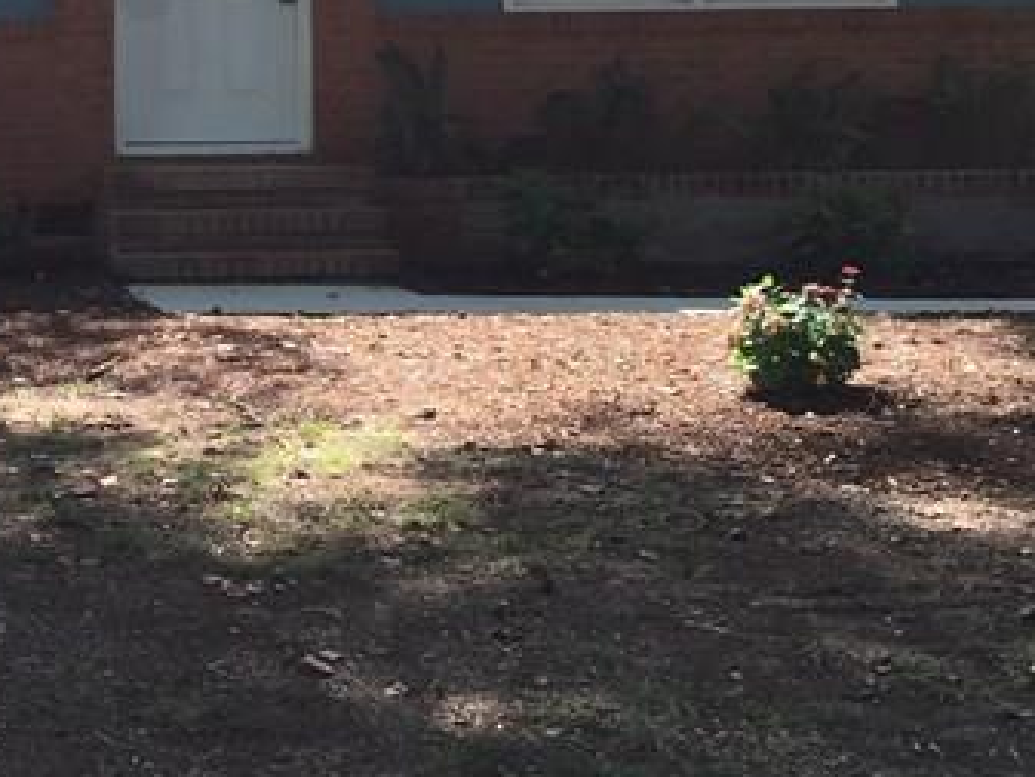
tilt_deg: -0.1
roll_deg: -0.6
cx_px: -43
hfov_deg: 21.3
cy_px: 89
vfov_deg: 16.6
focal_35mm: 88
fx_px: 2632
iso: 32
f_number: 2.2
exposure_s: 1/316
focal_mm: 4.15
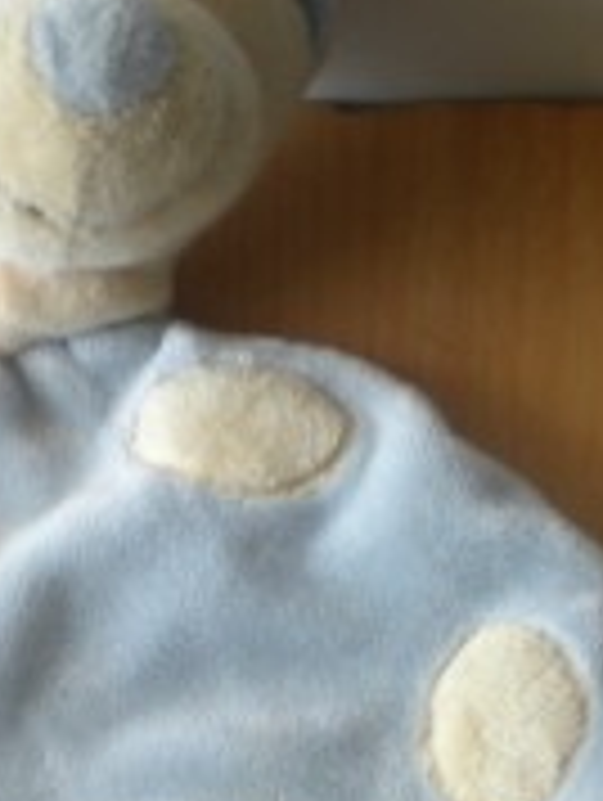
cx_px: 230
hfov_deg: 13.4
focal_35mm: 111
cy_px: 734
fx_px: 2572
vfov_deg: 17.4
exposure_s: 1/107
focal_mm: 6.3
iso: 64
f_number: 3.1
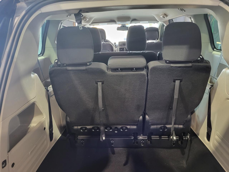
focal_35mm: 26
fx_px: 172
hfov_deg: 67.3
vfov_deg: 53.1
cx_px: 114
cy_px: 86
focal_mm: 5.4
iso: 640
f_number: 1.8
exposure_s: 1/40
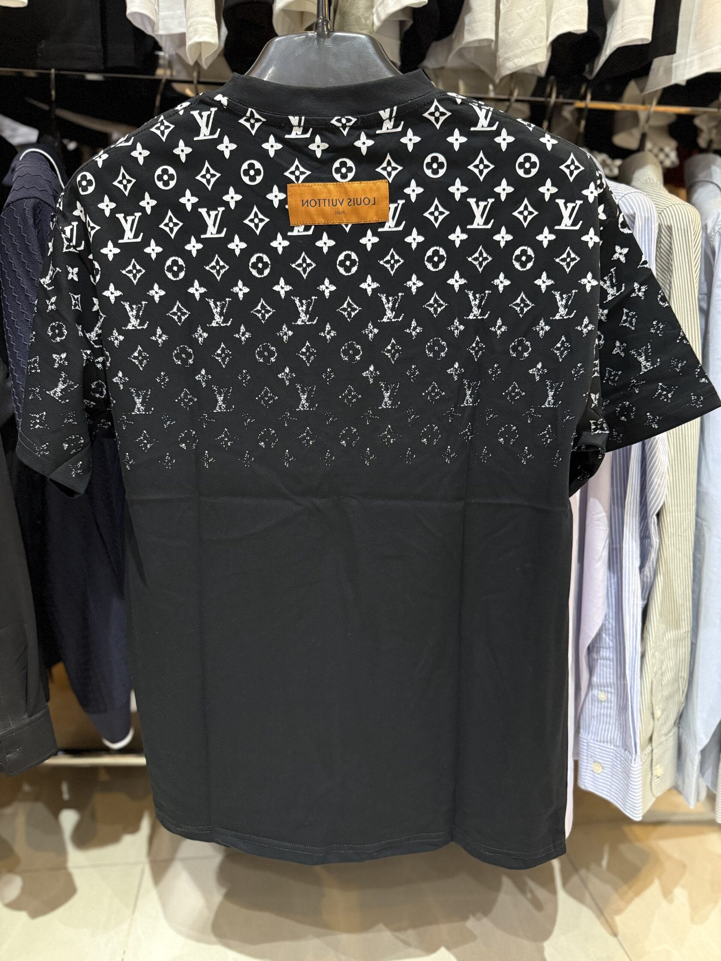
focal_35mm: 24
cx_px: 360
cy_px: 480
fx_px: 667
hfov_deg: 56.8
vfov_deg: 71.6
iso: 640
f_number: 1.78
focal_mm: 6.76
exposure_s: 1/50
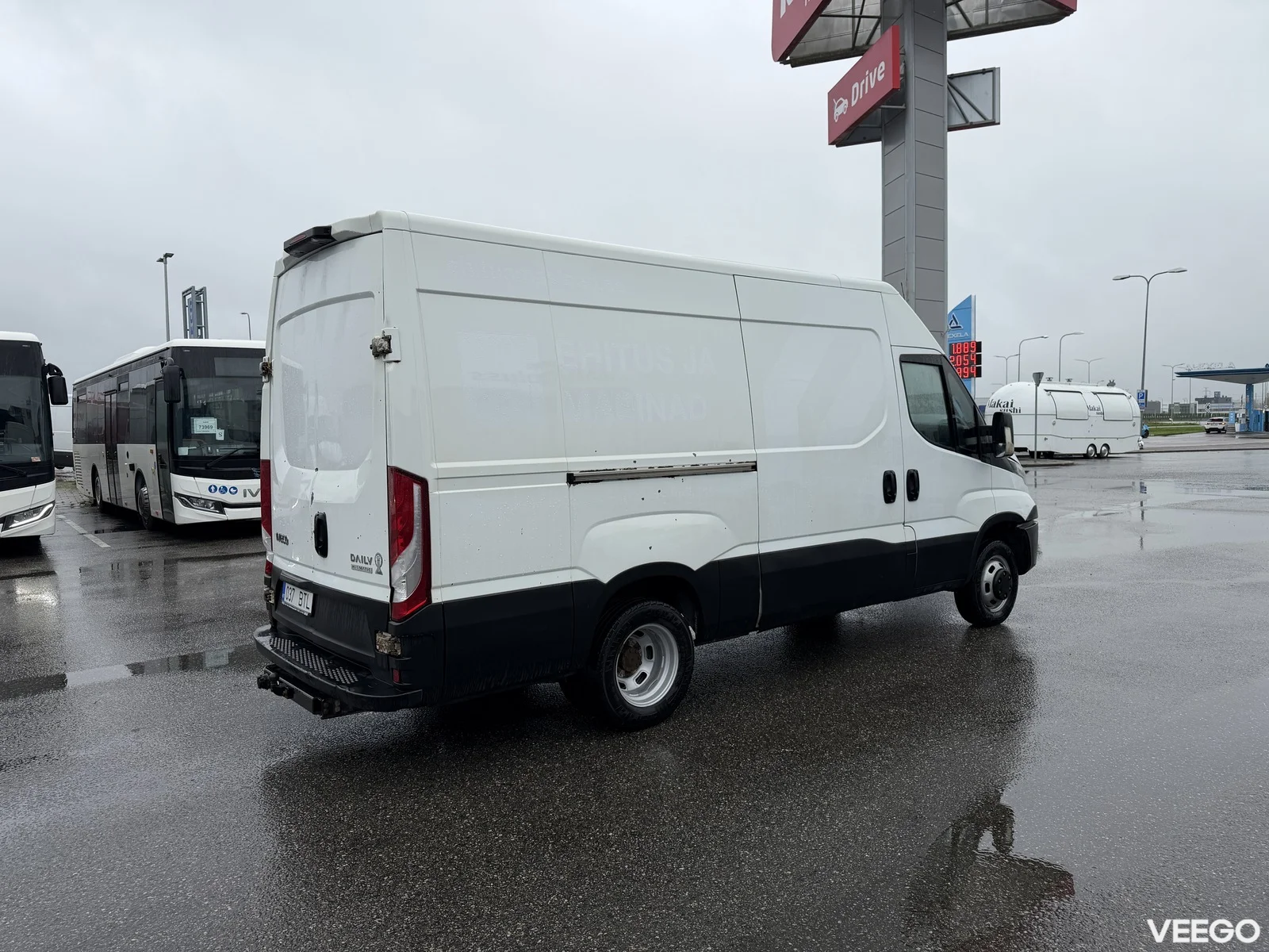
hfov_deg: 71.6
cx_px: 634
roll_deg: +1.9
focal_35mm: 24
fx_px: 880
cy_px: 476
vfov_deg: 56.8
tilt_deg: -2.5
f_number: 1.78
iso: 80
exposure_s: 1/1410
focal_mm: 6.76
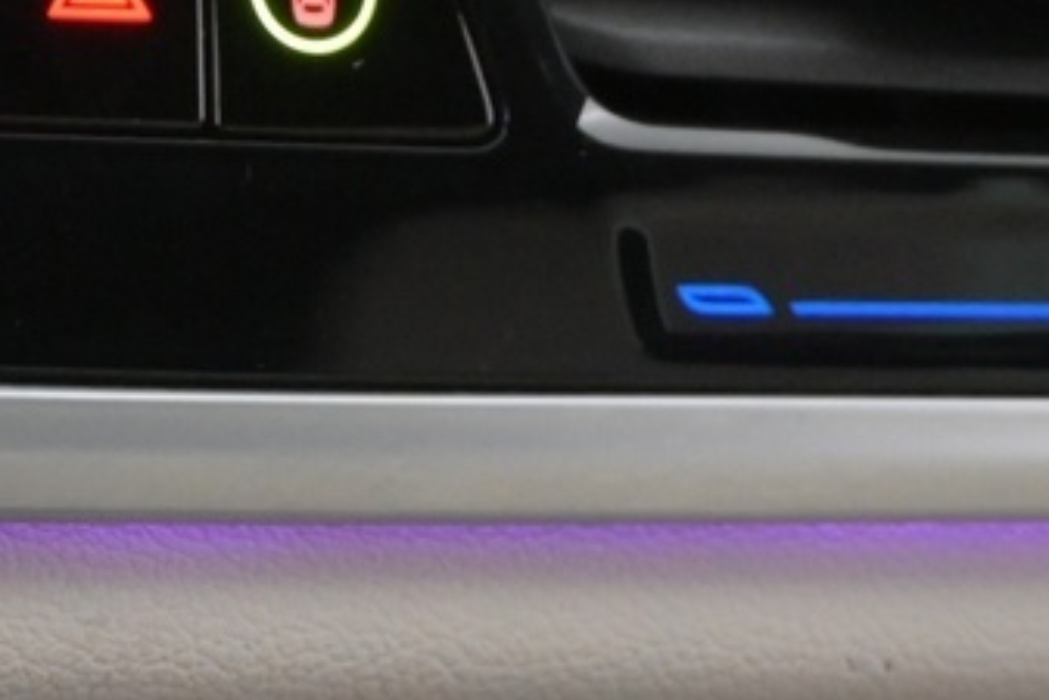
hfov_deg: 11.7
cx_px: -103
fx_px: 5043
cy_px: 800
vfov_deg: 7.9
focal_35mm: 173
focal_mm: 24
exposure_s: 1/40
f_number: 4.2
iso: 2800
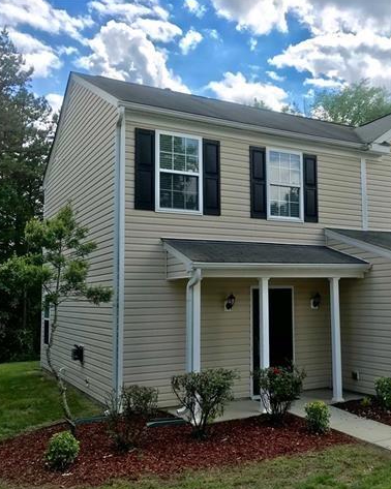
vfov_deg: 49.1
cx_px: 274
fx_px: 536
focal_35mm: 37
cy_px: 245
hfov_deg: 39.4
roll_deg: +0.6
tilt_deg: +5.1
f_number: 1.8
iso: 20
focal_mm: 3.99
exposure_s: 1/2336
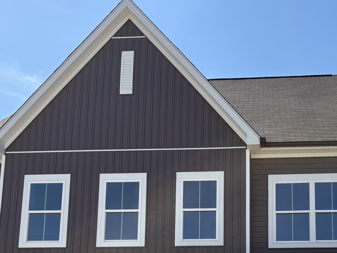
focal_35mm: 56
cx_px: 221
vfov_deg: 24.8
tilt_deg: +12.0
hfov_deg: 34.1
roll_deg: -0.6
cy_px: 255
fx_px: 545
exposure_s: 1/3623
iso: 50
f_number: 1.6
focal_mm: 5.96
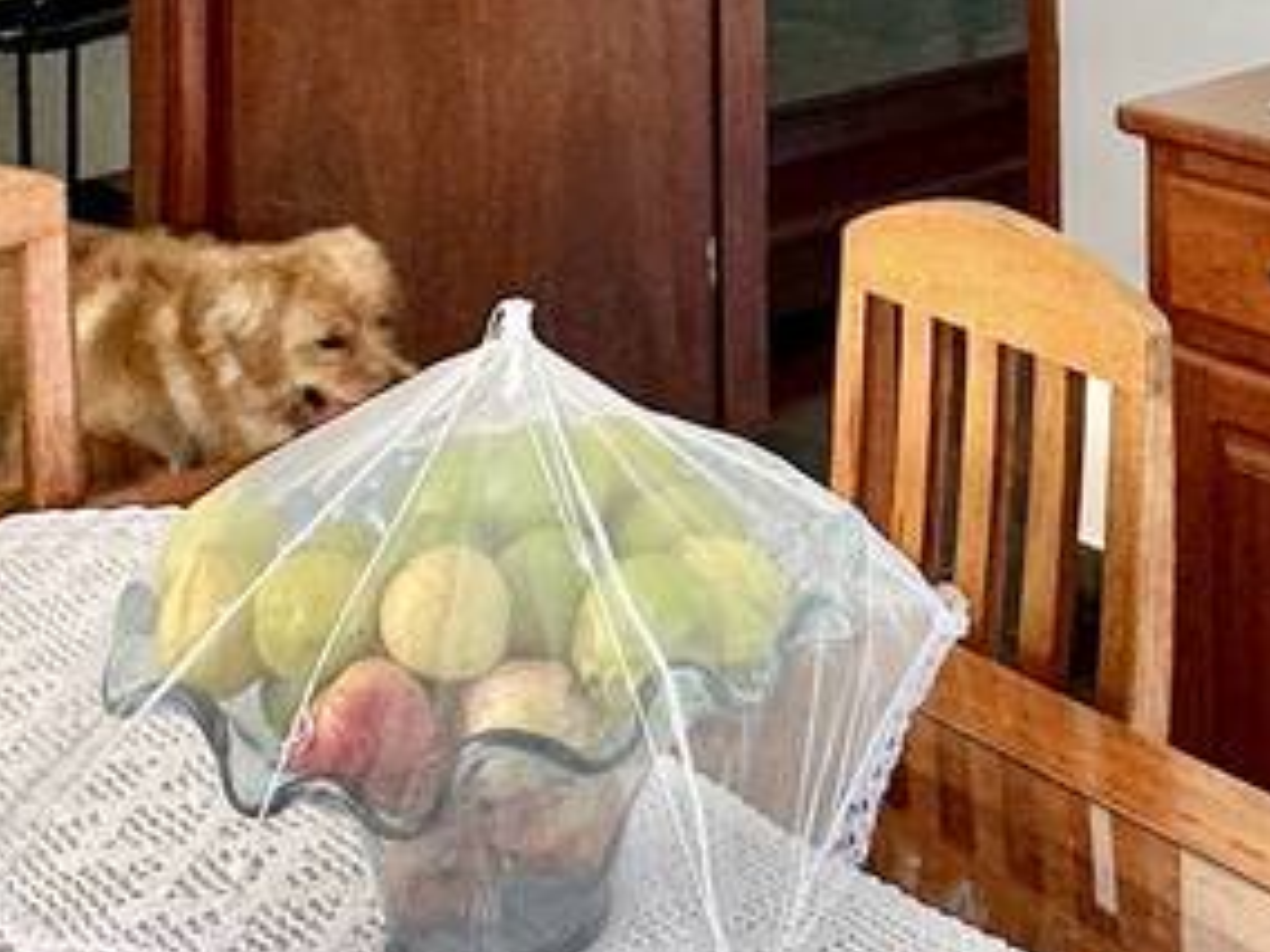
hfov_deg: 26.1
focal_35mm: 71
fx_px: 2605
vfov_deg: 18.0
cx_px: 1243
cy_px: -568
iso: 100
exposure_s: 1/120
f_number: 2.2
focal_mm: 2.22
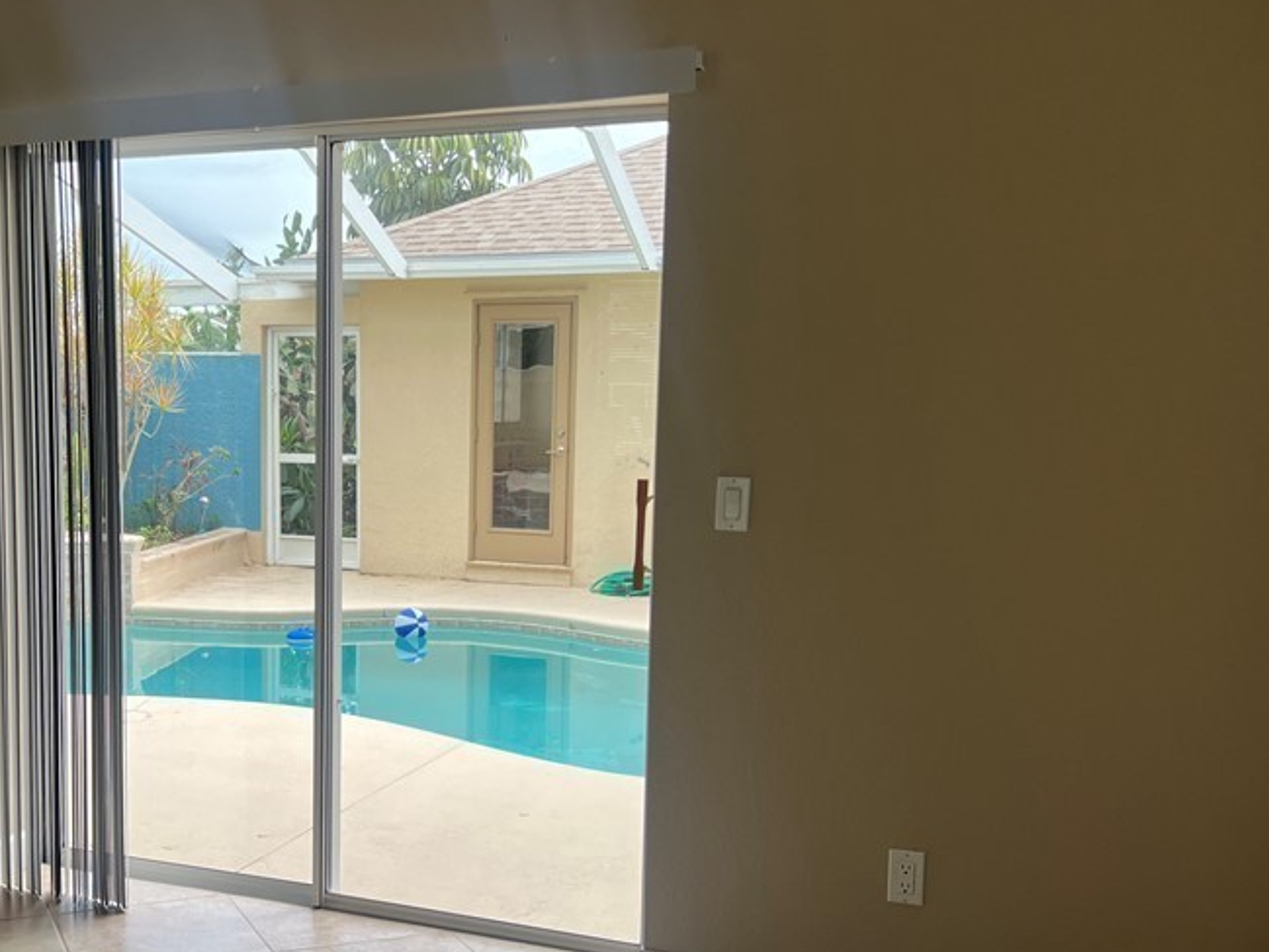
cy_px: 541
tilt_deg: -7.2
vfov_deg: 35.1
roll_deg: -0.4
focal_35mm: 41
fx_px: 1503
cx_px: 407
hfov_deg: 45.0
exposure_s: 1/282
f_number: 1.5
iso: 40
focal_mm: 5.7
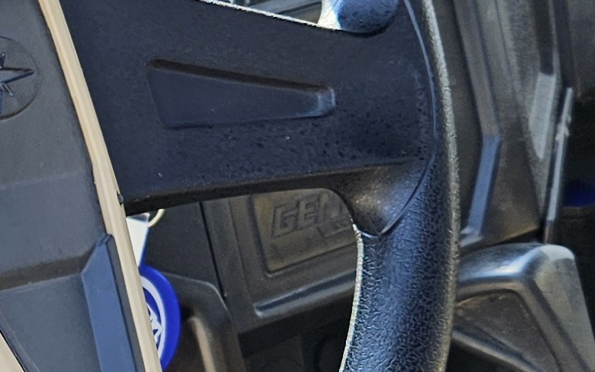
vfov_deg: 10.4
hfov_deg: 15.9
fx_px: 2043
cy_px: 289
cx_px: -118
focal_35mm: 126
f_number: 1.8
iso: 25
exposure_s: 1/233
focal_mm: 5.4
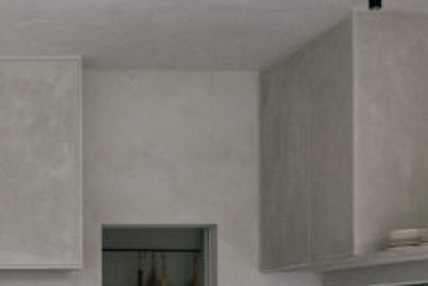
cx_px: -154
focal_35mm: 93
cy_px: 356
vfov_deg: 14.2
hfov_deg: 19.8
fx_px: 1106
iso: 200
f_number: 11
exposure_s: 1/1.3
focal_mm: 20.6
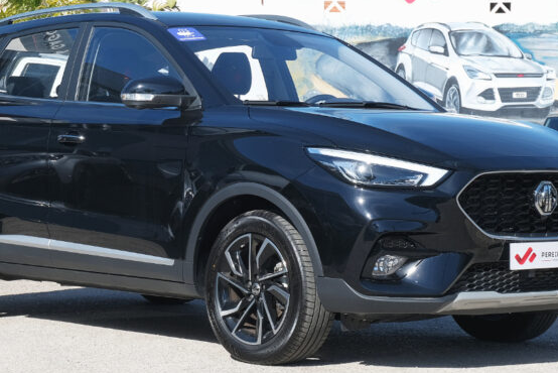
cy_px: 173
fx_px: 1690
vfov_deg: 12.6
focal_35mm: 109
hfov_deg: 18.7
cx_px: 242
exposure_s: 1/250
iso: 160
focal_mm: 39.6
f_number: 9
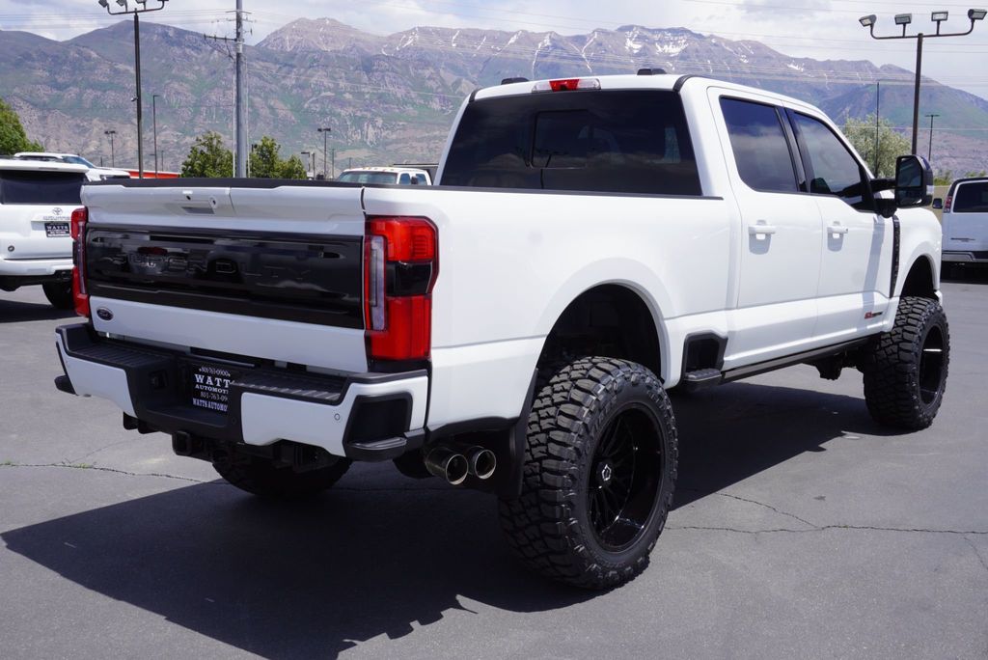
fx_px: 1030
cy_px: 330
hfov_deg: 51.3
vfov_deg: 35.5
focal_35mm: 38
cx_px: 494
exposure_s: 1/160
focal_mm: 25
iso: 100
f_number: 11
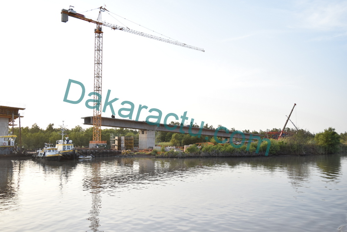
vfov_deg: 41.7
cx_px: 174
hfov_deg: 59.5
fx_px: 304
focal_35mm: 32
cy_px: 116
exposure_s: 1/1600
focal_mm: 21
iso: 800
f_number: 4.5
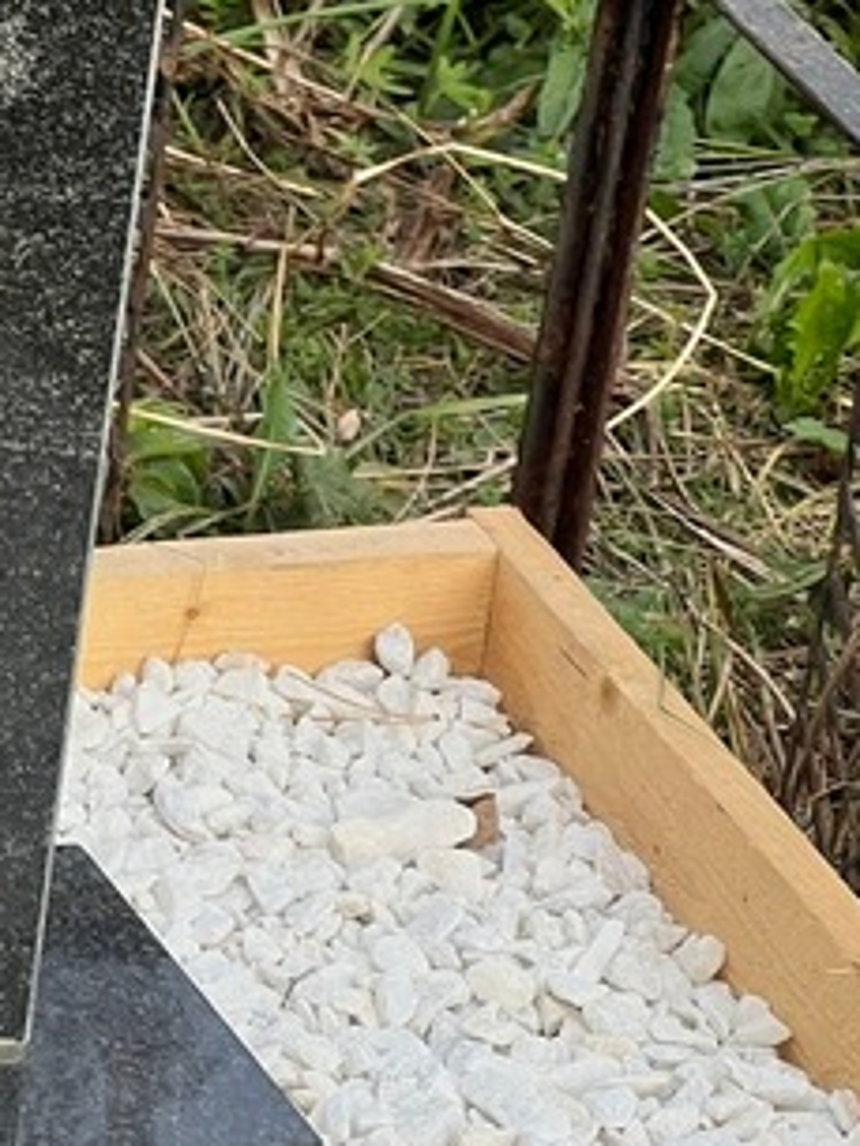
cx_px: -552
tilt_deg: -24.7
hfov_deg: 7.2
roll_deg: -1.4
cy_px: 105
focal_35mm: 202
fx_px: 6687
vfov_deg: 9.7
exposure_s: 1/214
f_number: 2.8
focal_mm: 9
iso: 32
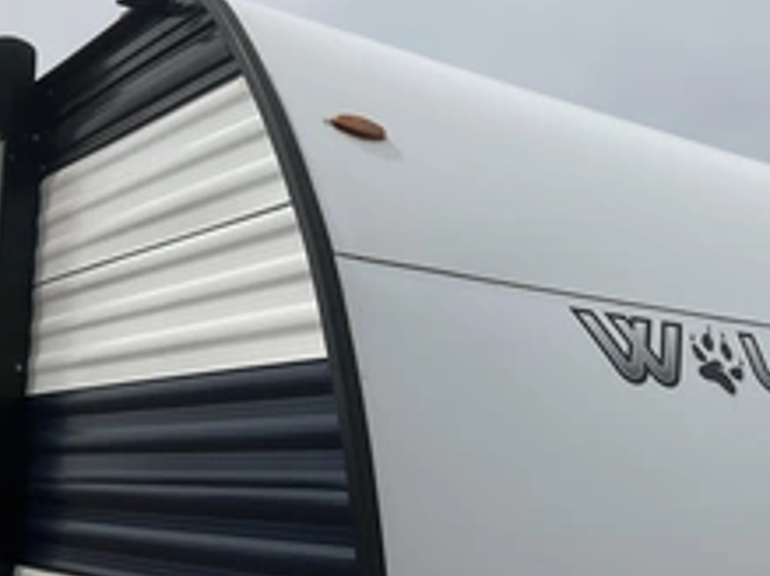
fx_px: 1178
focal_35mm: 53
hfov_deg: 34.9
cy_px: 334
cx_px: 629
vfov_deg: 27.5
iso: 25
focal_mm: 3
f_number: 1.8
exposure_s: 1/4065
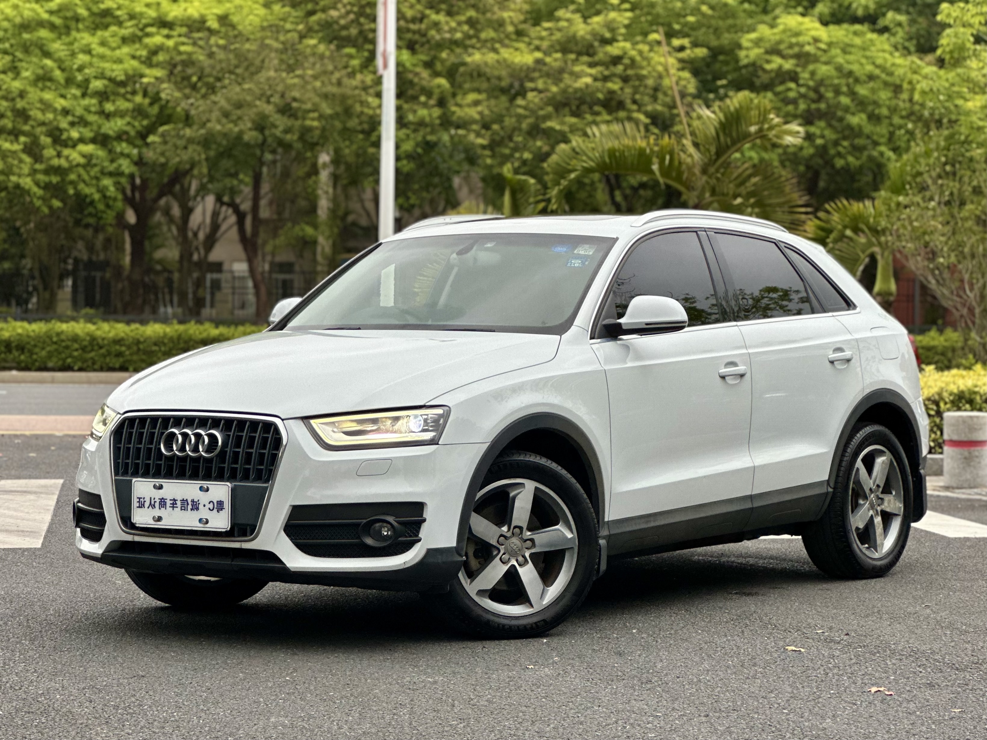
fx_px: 2195
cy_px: 370
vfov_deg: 19.1
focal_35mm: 77
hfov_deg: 25.3
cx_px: 494
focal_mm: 9
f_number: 2.8
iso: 50
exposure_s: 1/121
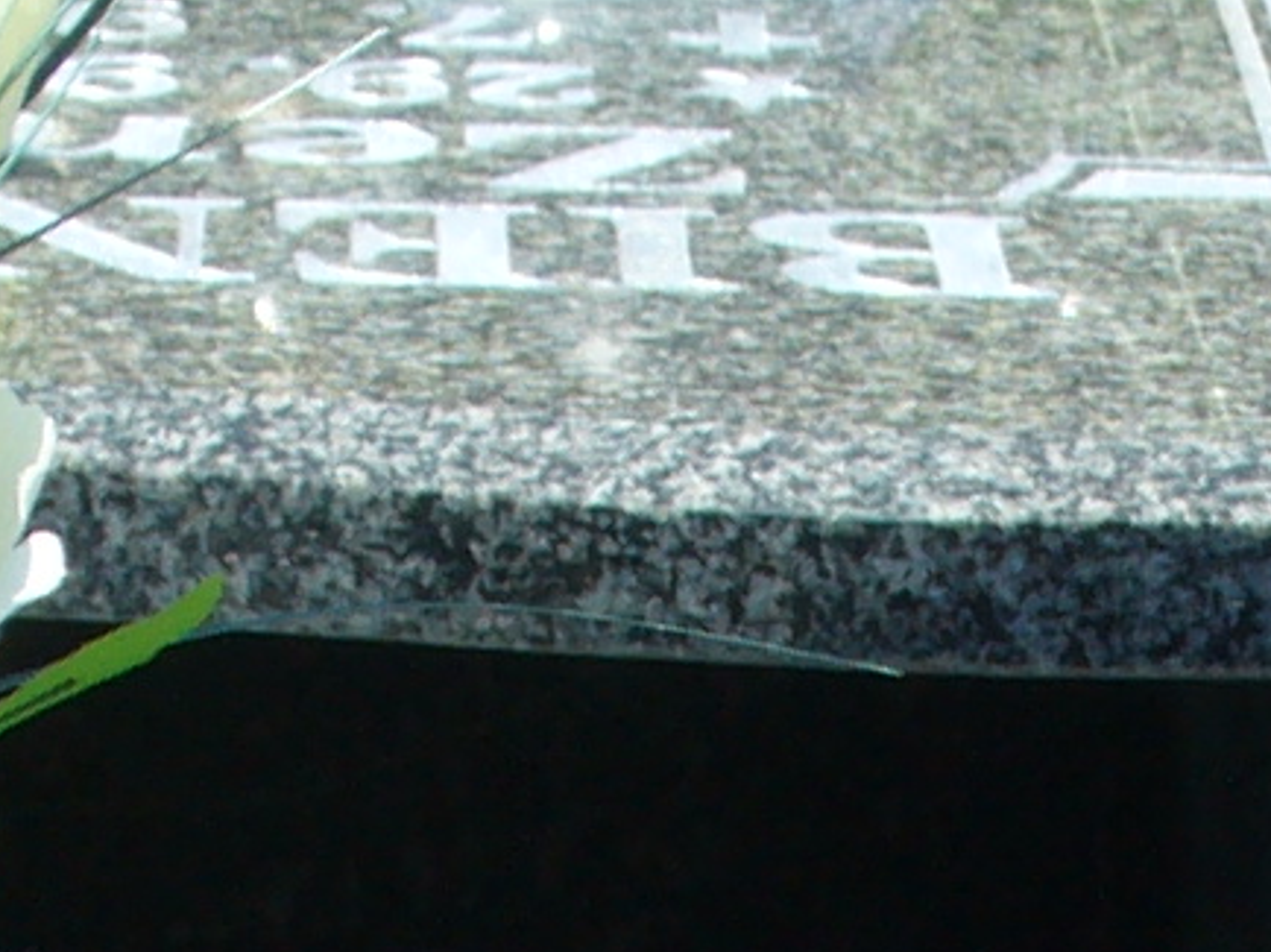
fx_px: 9101
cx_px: 1745
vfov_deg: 5.7
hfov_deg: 7.9
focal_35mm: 248
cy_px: 2493
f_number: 5.8
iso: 80
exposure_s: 1/160
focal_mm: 7
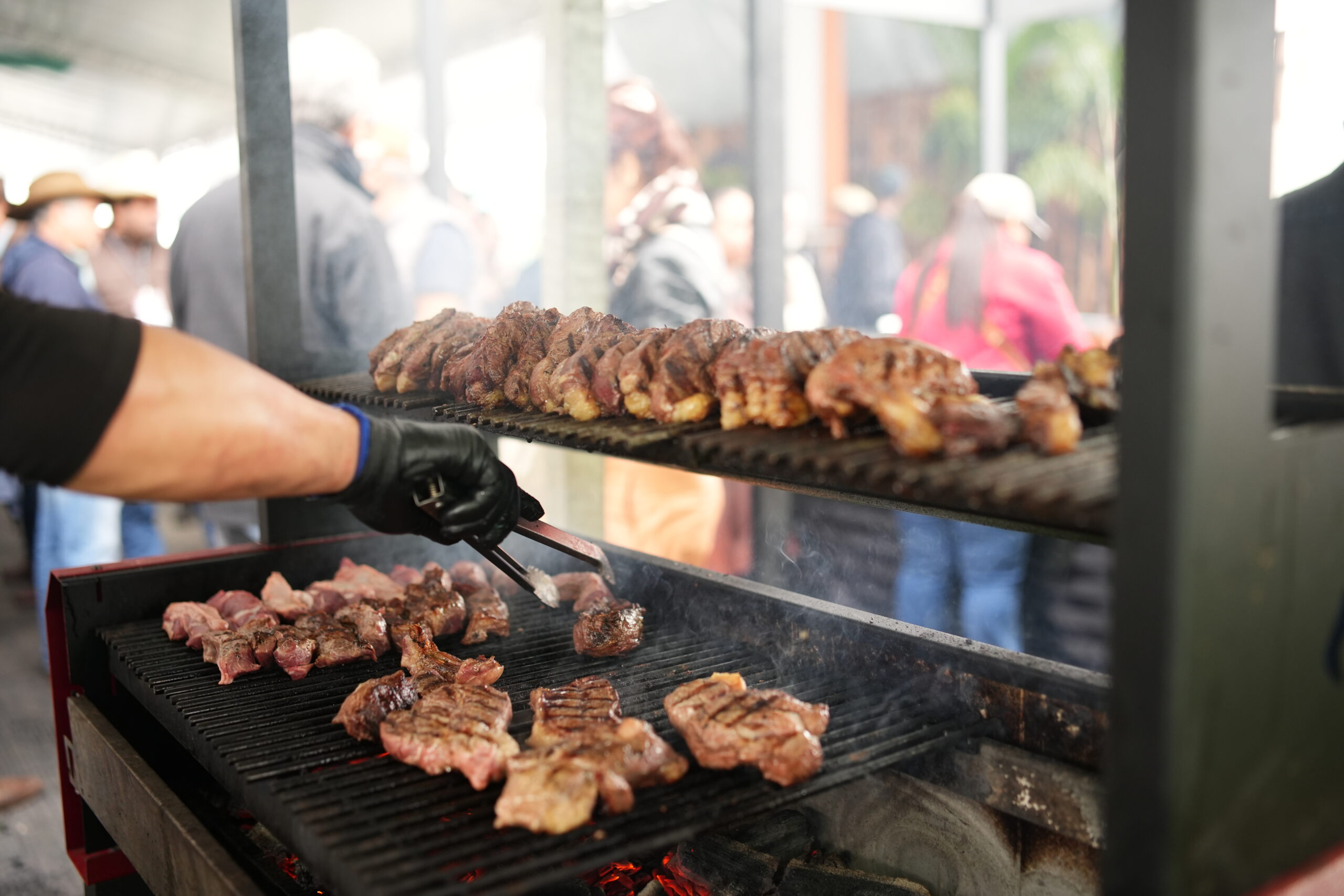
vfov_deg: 37.9
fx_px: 1307
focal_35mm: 35
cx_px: 672
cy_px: 448
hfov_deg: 54.4
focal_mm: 35
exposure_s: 1/400
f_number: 1.8
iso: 1000
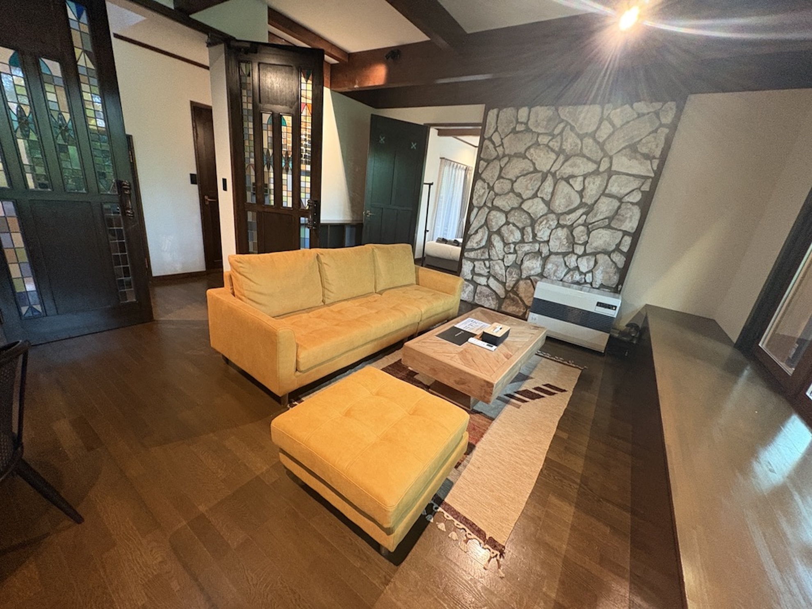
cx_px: 406
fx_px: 328
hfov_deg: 102.1
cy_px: 304
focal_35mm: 14
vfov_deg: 85.7
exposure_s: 1/50
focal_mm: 2.22
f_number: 2.2
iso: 500
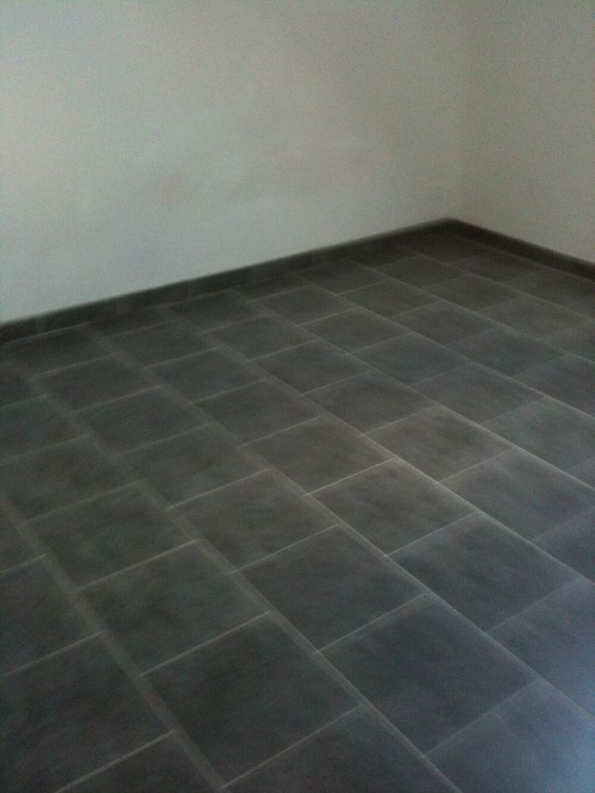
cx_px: 298
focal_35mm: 35
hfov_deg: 40.7
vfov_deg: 52.6
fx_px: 802
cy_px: 396
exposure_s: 1/15
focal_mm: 3.85
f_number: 2.8
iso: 200
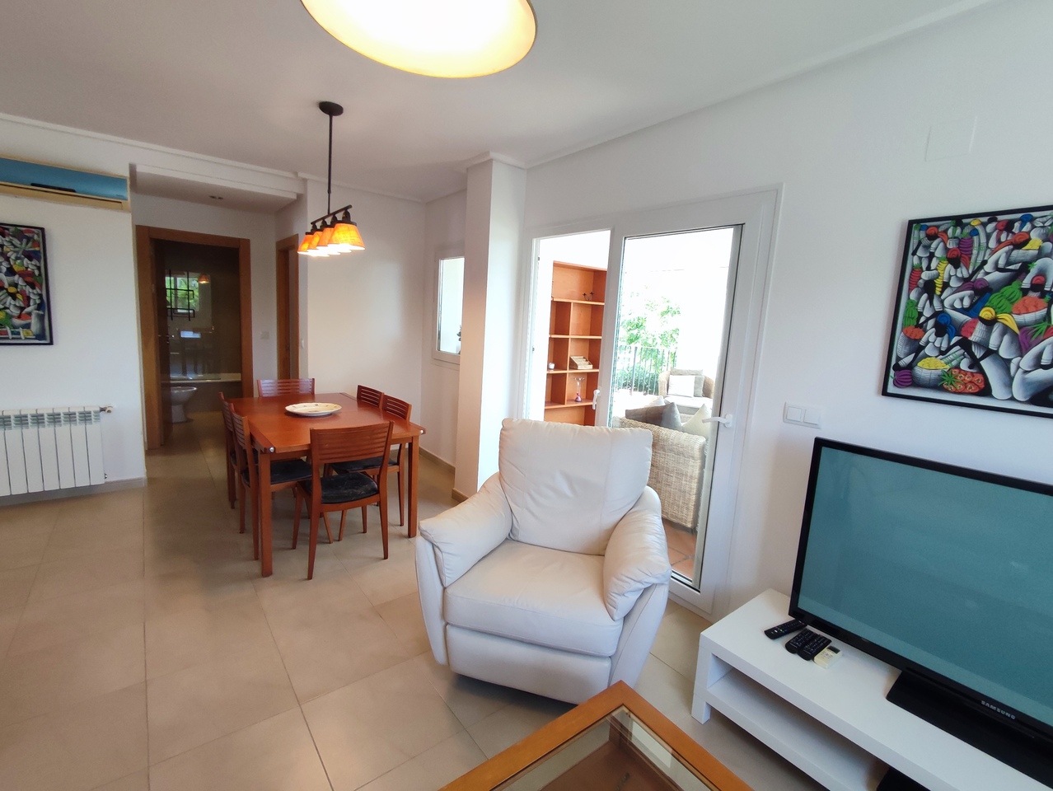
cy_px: 396
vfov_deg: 78.2
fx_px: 487
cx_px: 526
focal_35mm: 16
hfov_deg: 94.5
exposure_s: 1/100
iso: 120
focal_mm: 1.65
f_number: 2.2
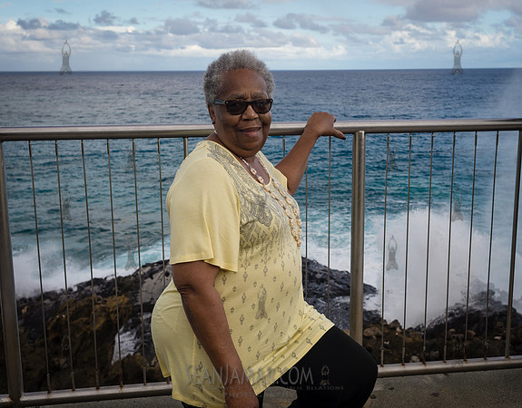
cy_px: 197
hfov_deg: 44.2
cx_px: 289
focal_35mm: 42
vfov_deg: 35.3
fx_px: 642
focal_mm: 35
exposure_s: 1/200
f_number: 8
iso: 200
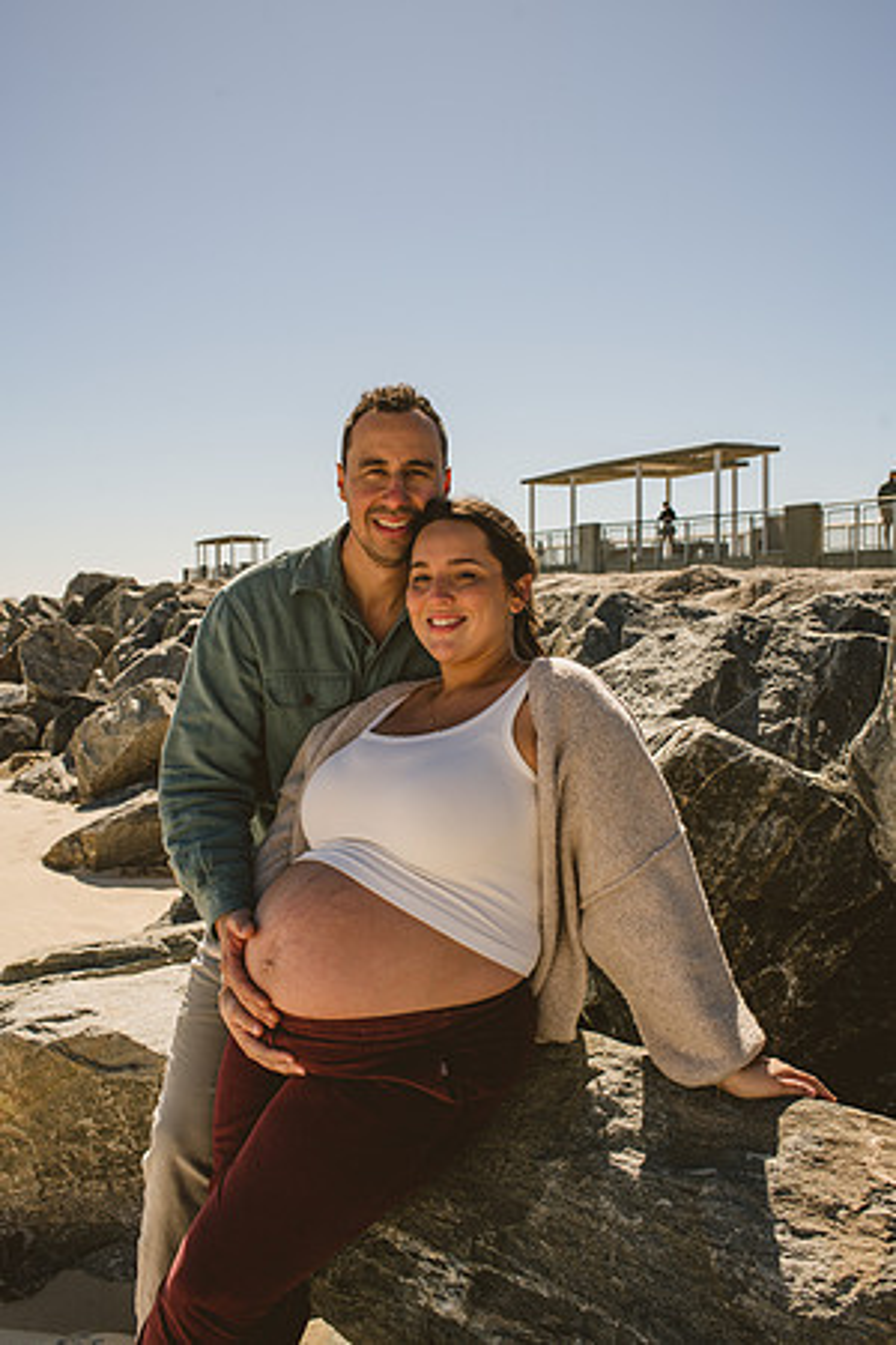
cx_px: 448
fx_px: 1307
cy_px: 672
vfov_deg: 54.4
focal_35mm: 35
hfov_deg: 37.9
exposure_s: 1/400
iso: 100
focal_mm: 35
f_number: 8
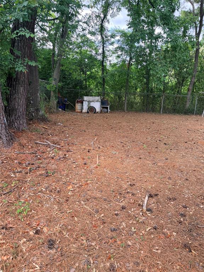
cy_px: 136
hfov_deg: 56.8
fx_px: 189
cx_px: 102
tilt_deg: -12.0
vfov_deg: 71.6
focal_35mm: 24
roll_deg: -2.0
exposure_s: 1/173
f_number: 1.78
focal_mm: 6.76
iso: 80
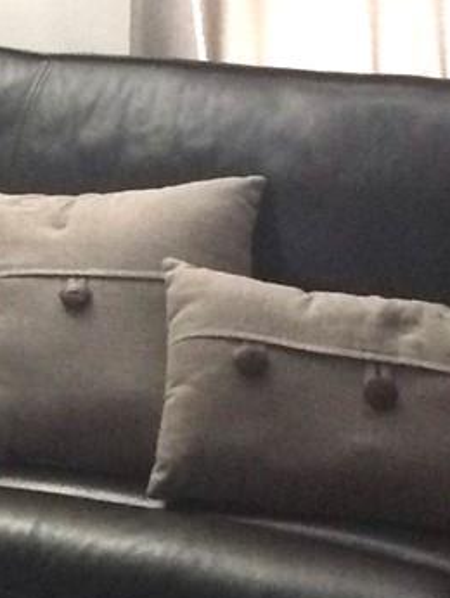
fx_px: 2320
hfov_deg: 9.8
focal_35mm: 134
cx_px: -614
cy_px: 137
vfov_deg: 14.6
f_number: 2.2
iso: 160
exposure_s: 1/30
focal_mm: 4.15
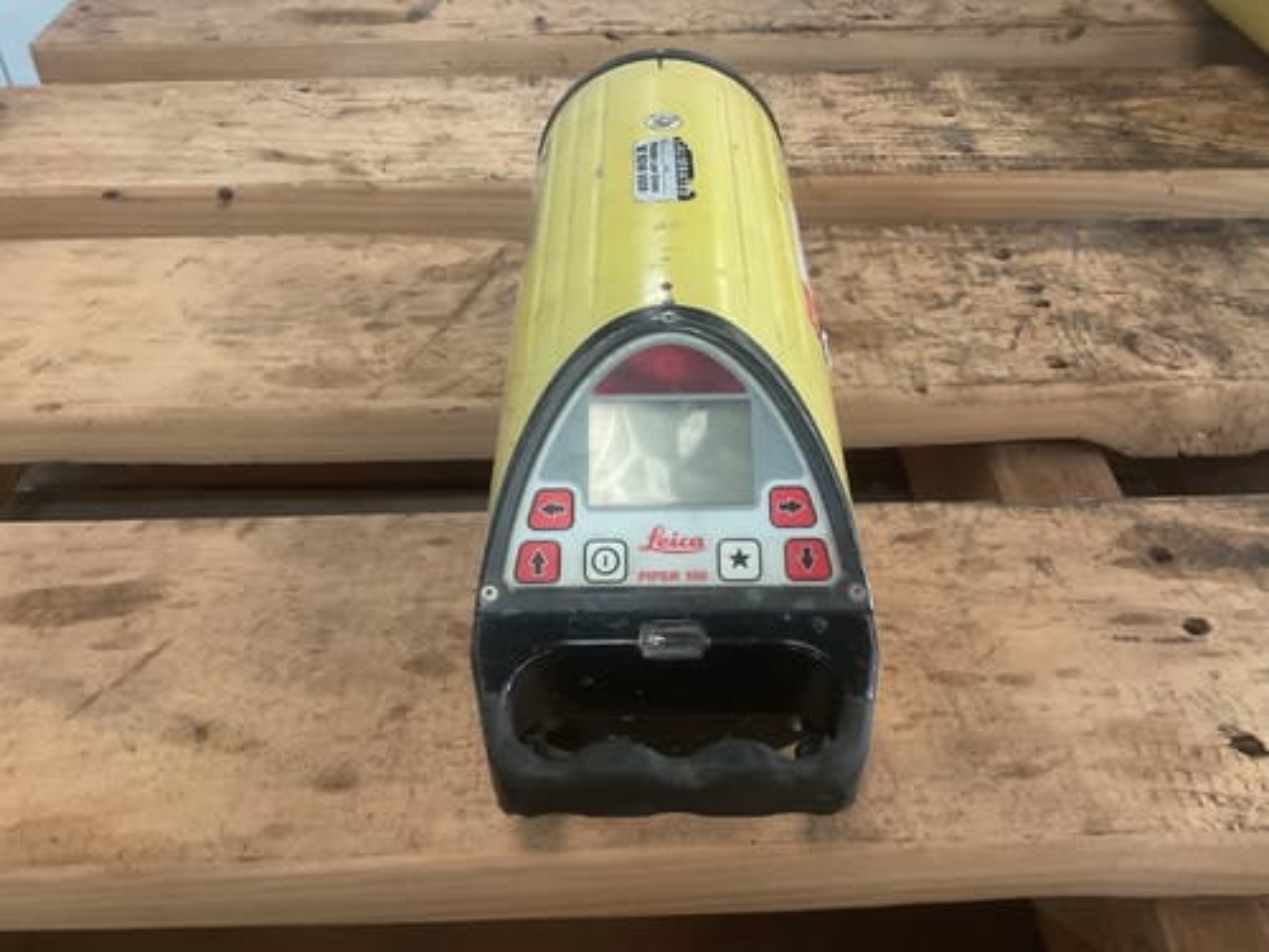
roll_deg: -0.4
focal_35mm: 29
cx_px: 634
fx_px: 1063
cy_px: 476
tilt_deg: -44.7
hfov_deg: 61.7
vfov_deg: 48.2
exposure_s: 1/25
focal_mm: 3
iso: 250
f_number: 1.8
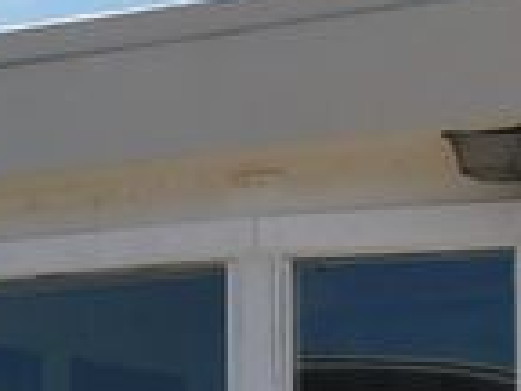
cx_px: 181
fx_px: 2468
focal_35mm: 164
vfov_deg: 8.8
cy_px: 594
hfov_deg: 12.0
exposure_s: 1/400
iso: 125
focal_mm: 4
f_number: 6
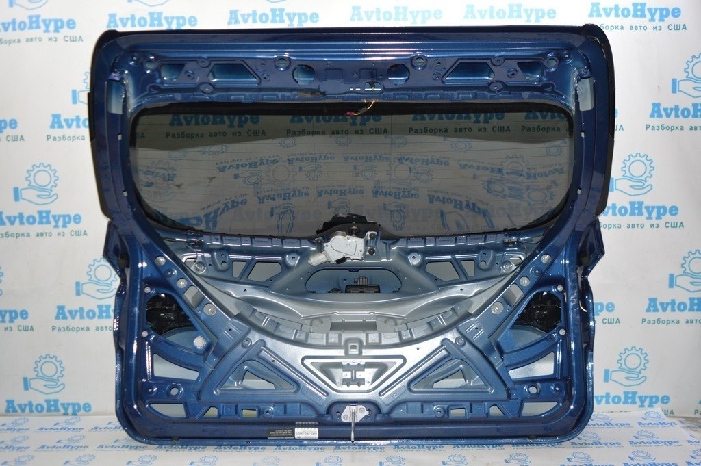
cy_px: 233
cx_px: 350
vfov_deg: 43.5
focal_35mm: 30
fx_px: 584
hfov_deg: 62.0
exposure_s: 1/60
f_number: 3.8
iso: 450
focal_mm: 20
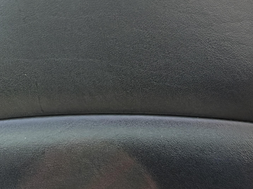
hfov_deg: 33.5
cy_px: -90
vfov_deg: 21.9
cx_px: 58
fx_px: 409
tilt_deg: -21.7
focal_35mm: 56
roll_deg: +6.8
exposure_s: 1/121
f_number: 2.2
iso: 64
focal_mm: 2.22
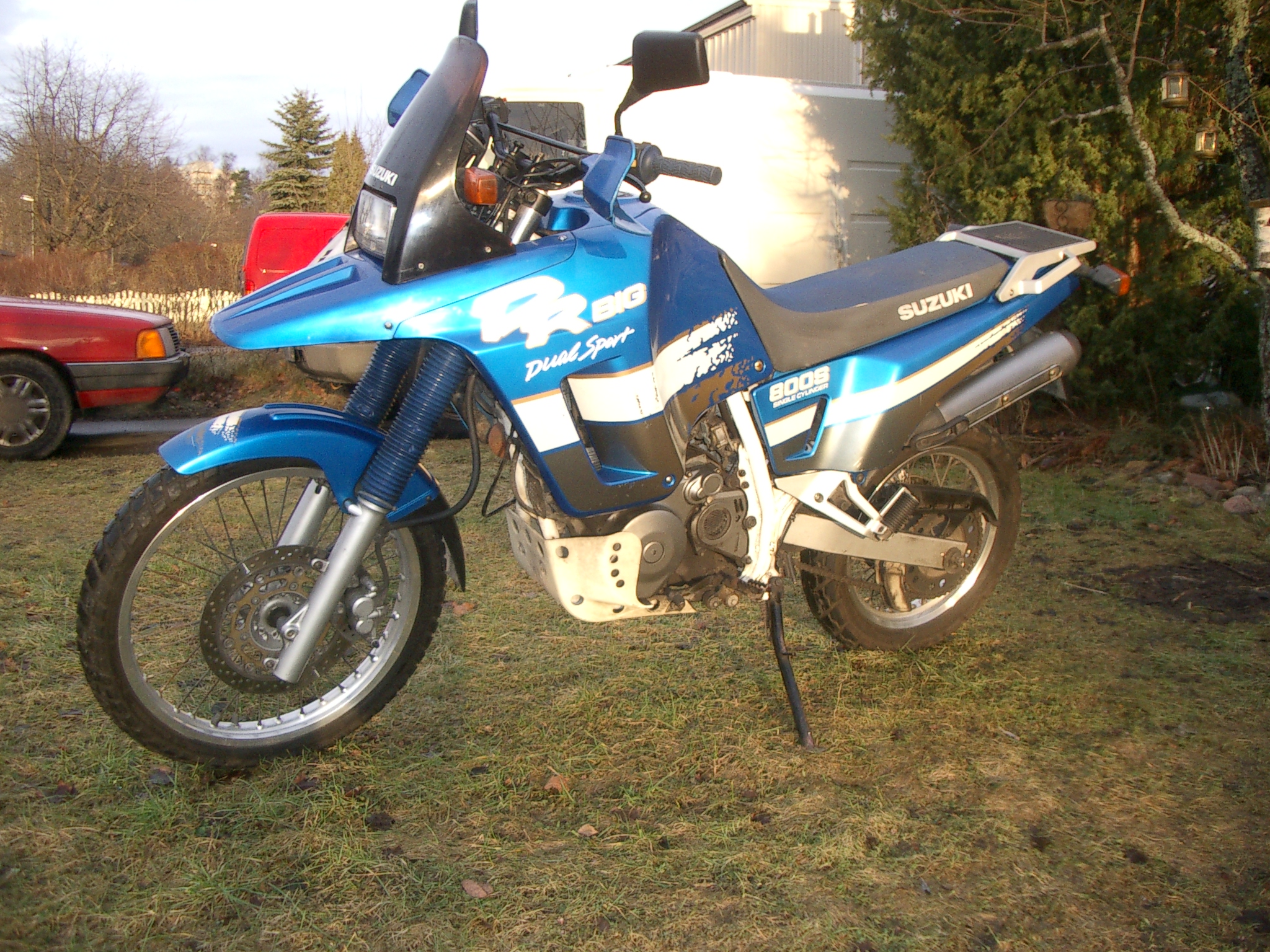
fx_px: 1284
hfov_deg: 52.6
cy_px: 476
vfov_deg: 40.7
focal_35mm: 35
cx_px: 635
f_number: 2.6
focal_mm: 5.8
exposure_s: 1/160
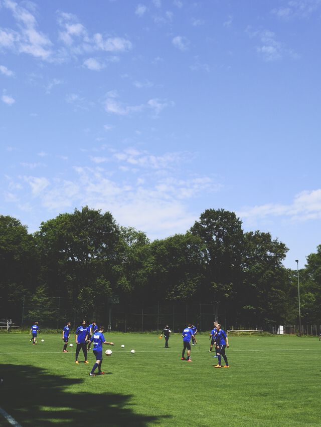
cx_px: 160
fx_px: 494
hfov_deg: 36.0
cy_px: 214
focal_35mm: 40
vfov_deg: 46.8
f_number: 9
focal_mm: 20
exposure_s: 1/500
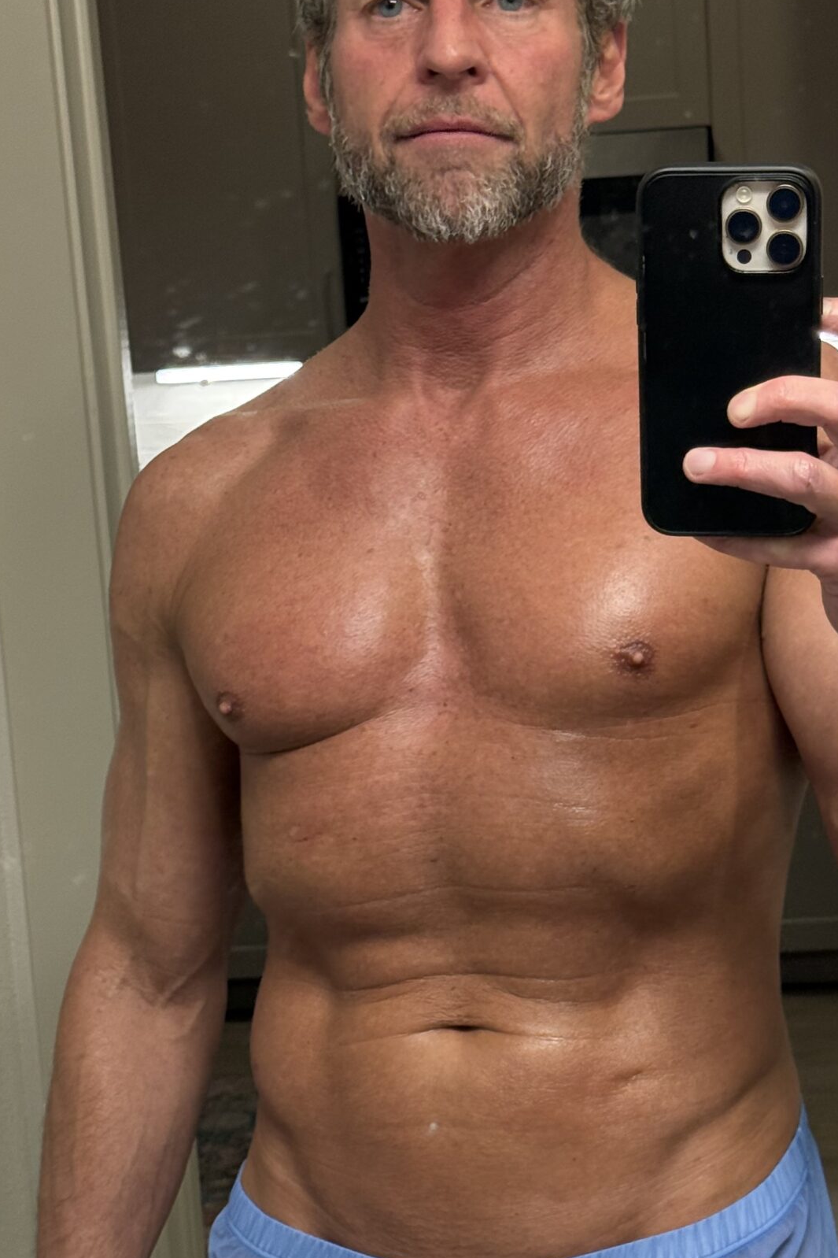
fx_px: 2794
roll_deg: +3.9
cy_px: 822
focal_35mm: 80
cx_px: 660
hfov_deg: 16.9
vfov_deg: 25.3
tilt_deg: -10.6
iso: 250
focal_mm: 6.76
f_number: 1.78
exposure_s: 1/120
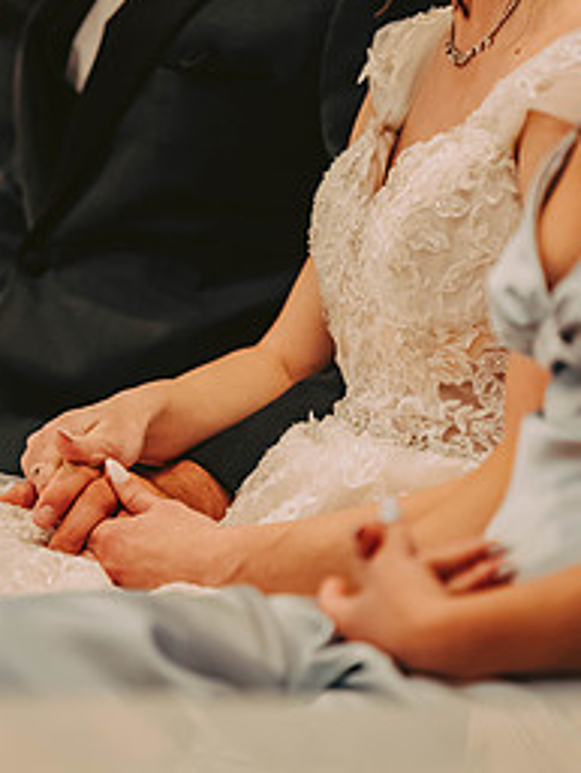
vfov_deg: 6.9
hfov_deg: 5.2
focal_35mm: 286
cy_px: 295
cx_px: 214
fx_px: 6395
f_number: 2.8
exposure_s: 1/80
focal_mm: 170
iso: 1600
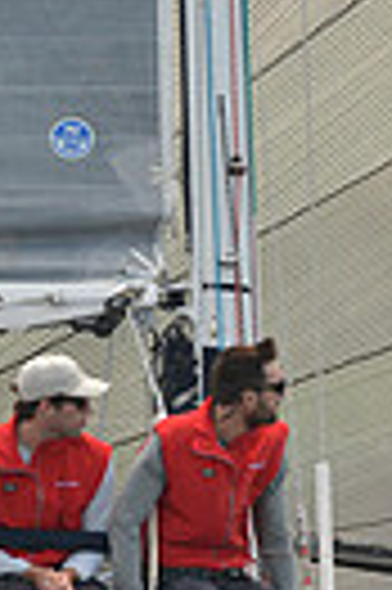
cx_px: -847
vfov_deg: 6.6
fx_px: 5093
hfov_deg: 4.2
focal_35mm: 311
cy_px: 610
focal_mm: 70
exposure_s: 1/800
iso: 400
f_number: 4
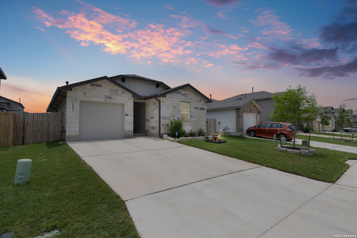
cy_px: 119
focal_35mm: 18
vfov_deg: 65.9
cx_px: 178
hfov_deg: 88.4
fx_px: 183
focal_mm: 18.5
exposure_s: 1/800
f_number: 5.6
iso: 320
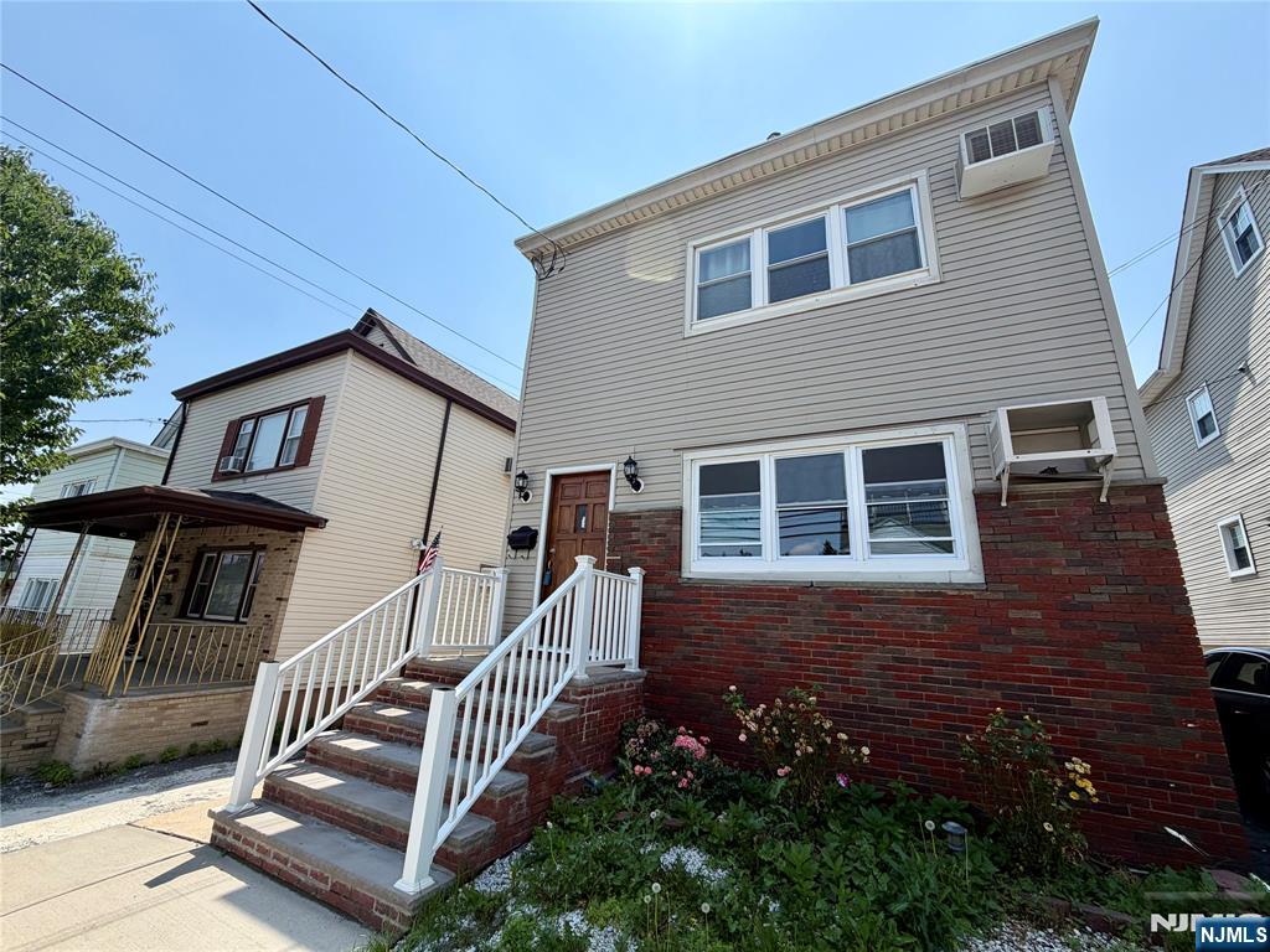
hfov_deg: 102.1
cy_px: 476
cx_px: 635
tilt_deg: +18.9
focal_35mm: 14
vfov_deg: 85.7
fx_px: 514
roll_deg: -2.9
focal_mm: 2.22
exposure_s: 1/770
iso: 20
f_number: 2.2
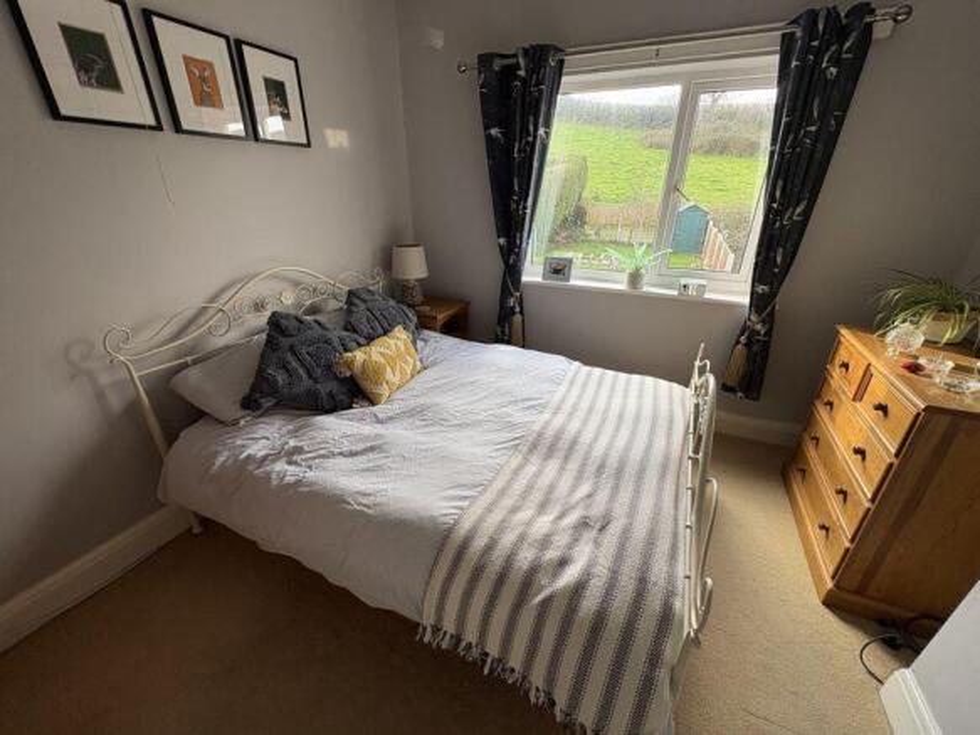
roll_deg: -0.2
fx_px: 396
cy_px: 368
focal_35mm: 14
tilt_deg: -24.7
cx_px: 490
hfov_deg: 102.1
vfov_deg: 85.7
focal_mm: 2.22
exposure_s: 1/99
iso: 64
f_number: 2.2
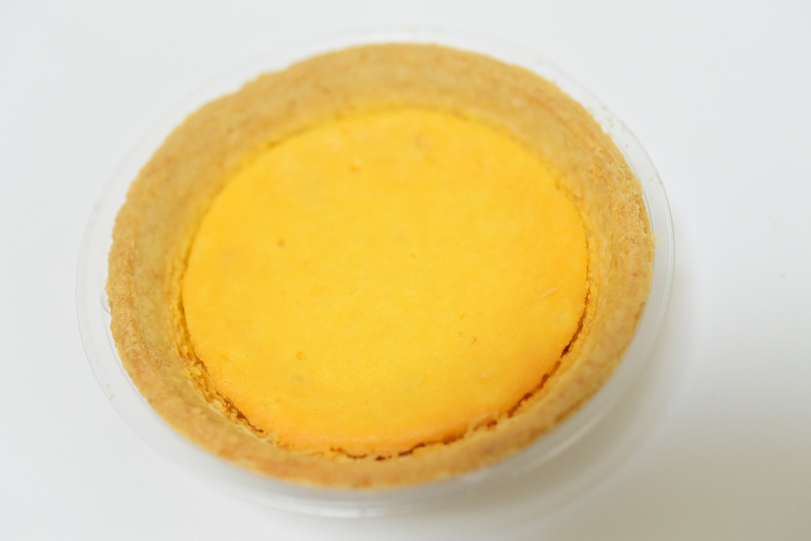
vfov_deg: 22.6
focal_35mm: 60
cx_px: 406
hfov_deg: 33.4
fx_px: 1352
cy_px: 270
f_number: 5
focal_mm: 60
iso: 6400
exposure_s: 1/160
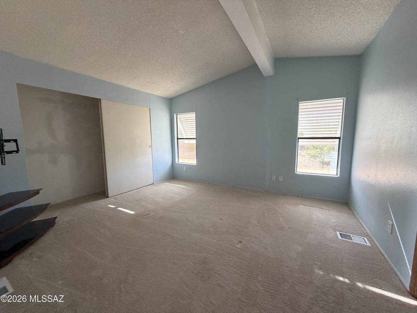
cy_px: 156
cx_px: 208
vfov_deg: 85.7
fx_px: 169
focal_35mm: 14
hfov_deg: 102.1
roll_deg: +0.4
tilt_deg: -6.9
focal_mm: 2.22
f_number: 2.2
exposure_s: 1/121
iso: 250
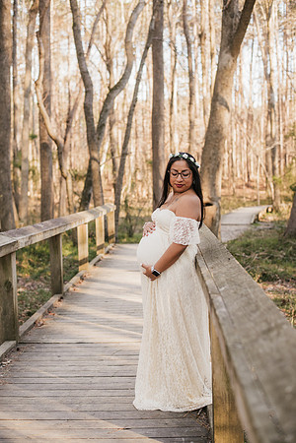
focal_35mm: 50
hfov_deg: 27.0
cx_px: 148
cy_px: 222
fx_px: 617
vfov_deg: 39.6
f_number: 2.8
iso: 400
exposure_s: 1/400
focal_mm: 50
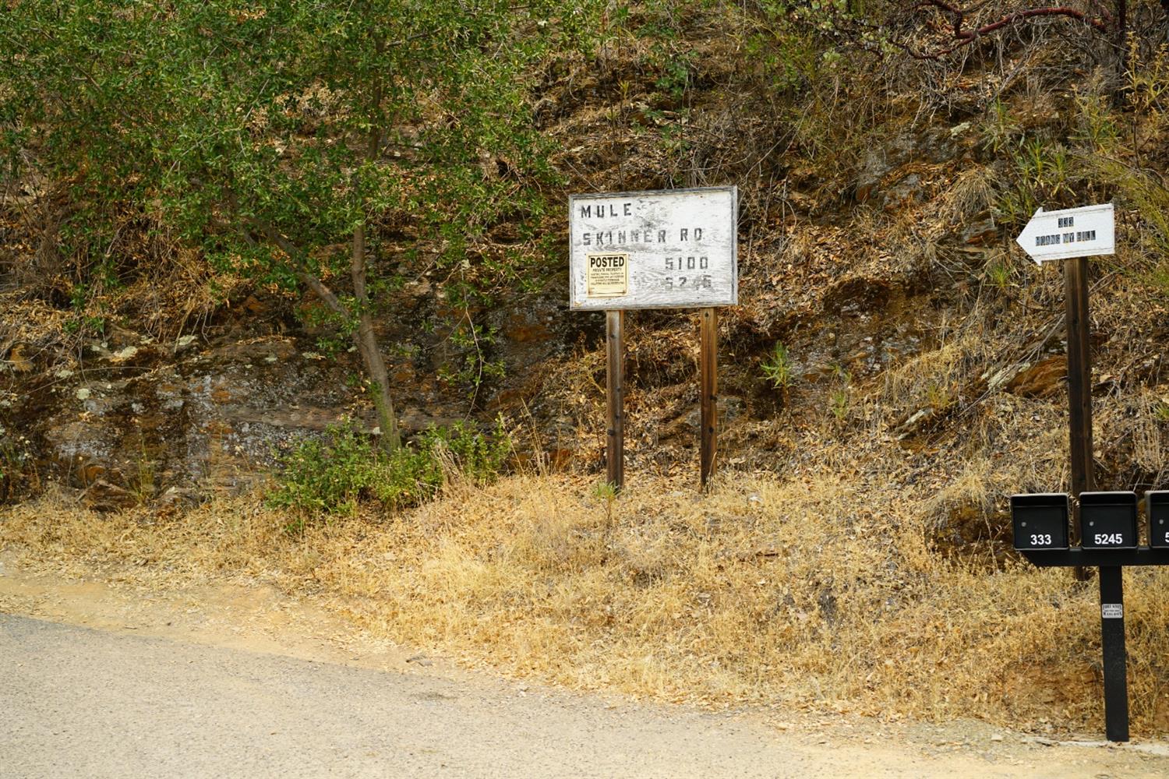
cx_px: 584
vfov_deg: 24.6
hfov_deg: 36.2
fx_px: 1786
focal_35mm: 55
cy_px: 390
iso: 100
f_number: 4.5
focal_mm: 55
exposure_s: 1/250
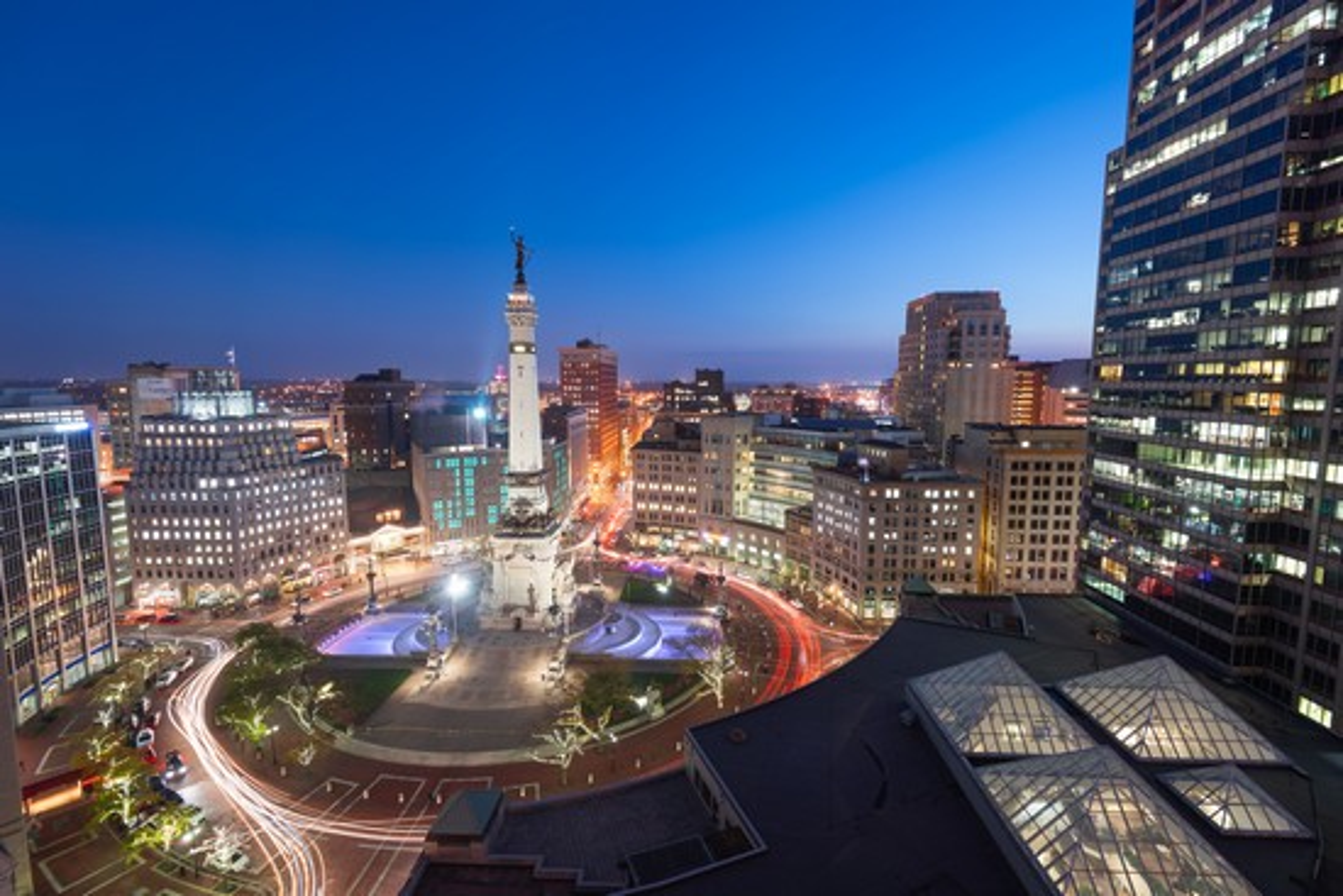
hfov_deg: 96.7
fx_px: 597
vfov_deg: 73.8
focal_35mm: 16
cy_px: 448
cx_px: 672
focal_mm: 16
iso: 64
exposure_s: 30
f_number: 6.3
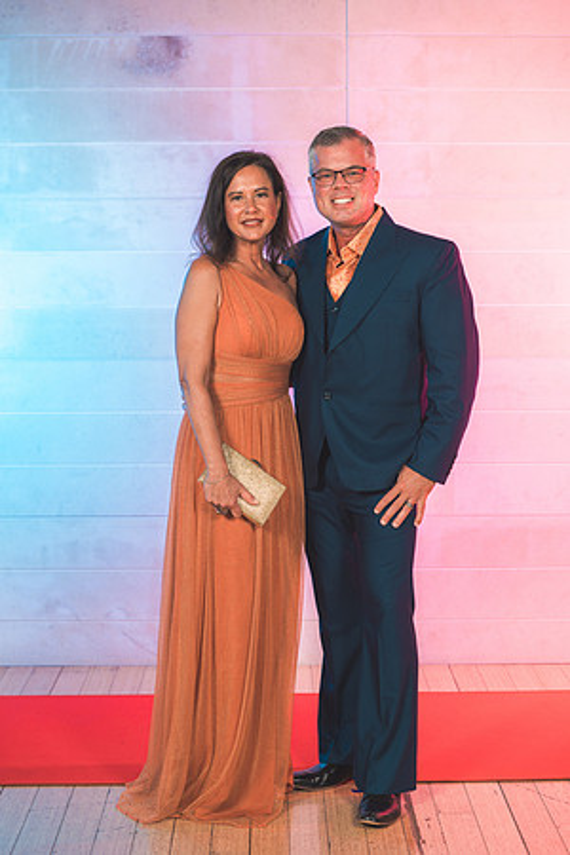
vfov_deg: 28.8
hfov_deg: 19.5
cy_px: 428
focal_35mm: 70
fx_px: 1662
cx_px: 285
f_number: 5
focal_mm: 70
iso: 100
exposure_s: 1/250
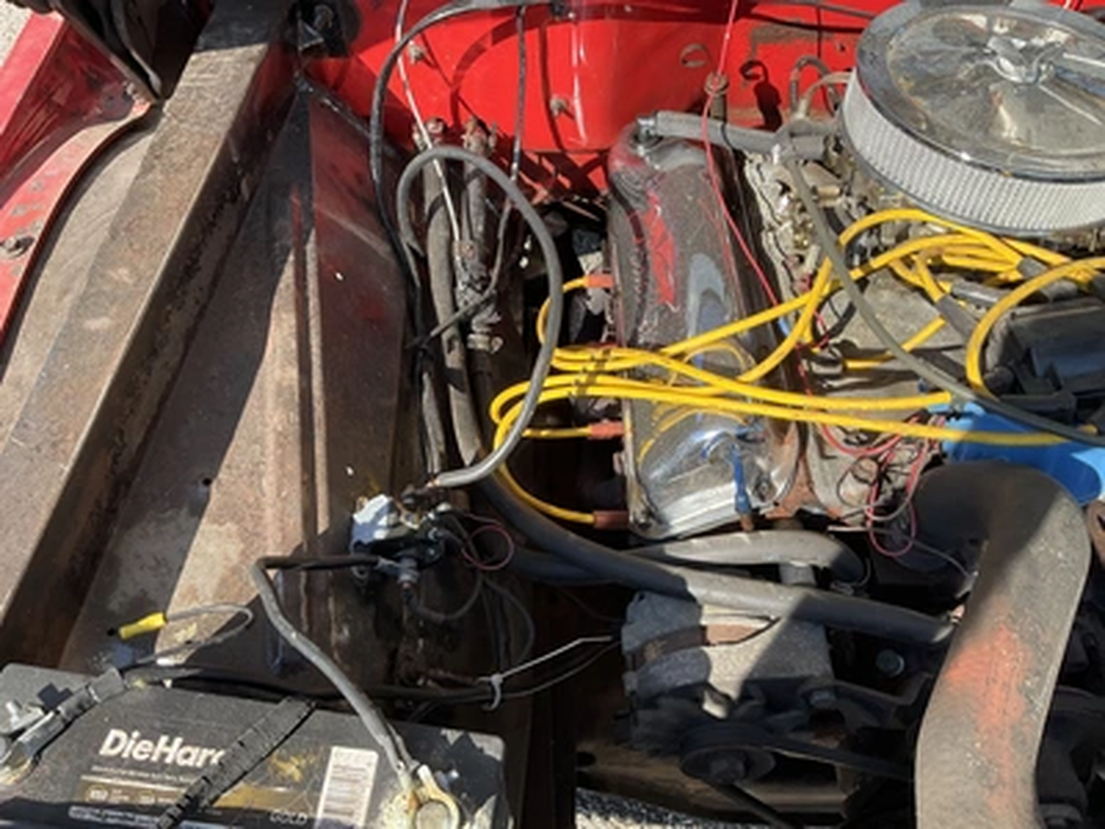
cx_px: 552
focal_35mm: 29
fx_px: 926
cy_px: 414
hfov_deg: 61.7
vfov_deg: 48.2
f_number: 1.8
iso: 25
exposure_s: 1/465
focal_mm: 3
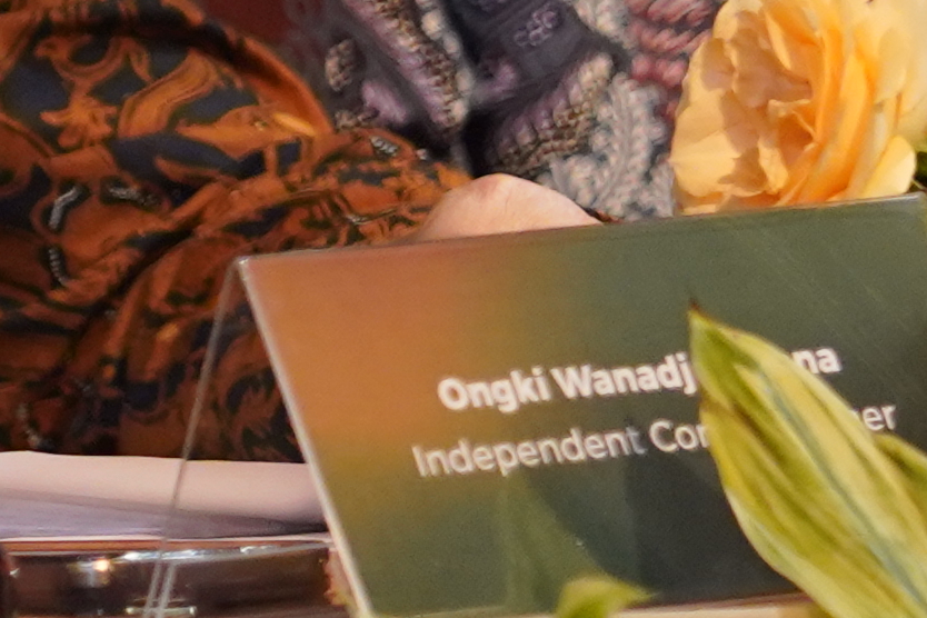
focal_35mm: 920
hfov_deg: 2.2
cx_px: -278
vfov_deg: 1.5
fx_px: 23688
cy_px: -654
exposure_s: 1/125
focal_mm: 130
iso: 3200
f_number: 3.5
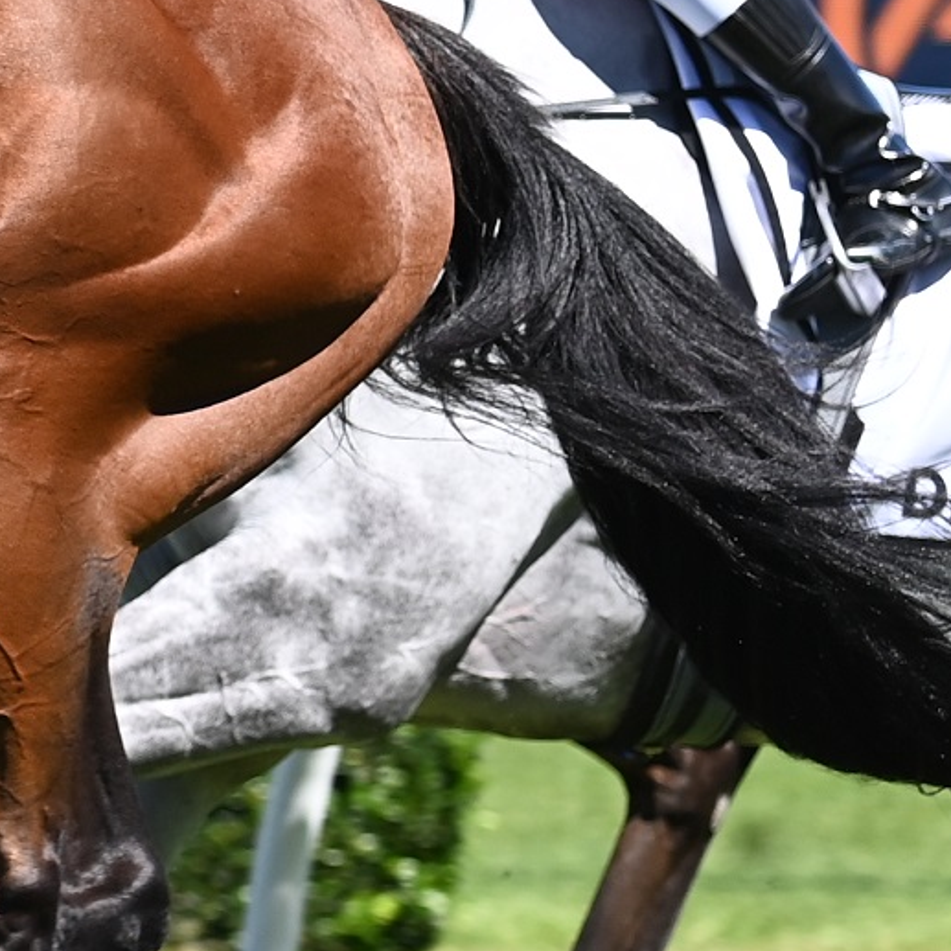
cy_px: 347
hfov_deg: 2.6
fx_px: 21136
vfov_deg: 2.6
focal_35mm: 680
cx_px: -925
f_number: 5
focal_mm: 165
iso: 450
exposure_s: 1/1600
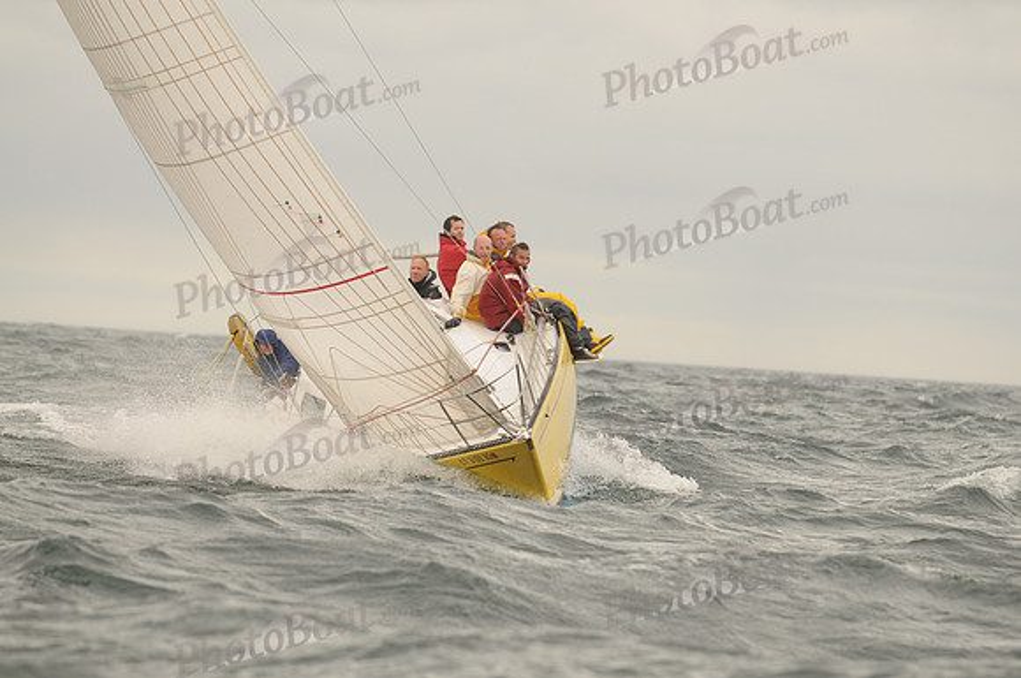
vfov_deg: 4.6
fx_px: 8496
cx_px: 510
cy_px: 339
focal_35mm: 300
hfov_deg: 6.9
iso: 200
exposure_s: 1/1000
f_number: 4.5
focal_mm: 200
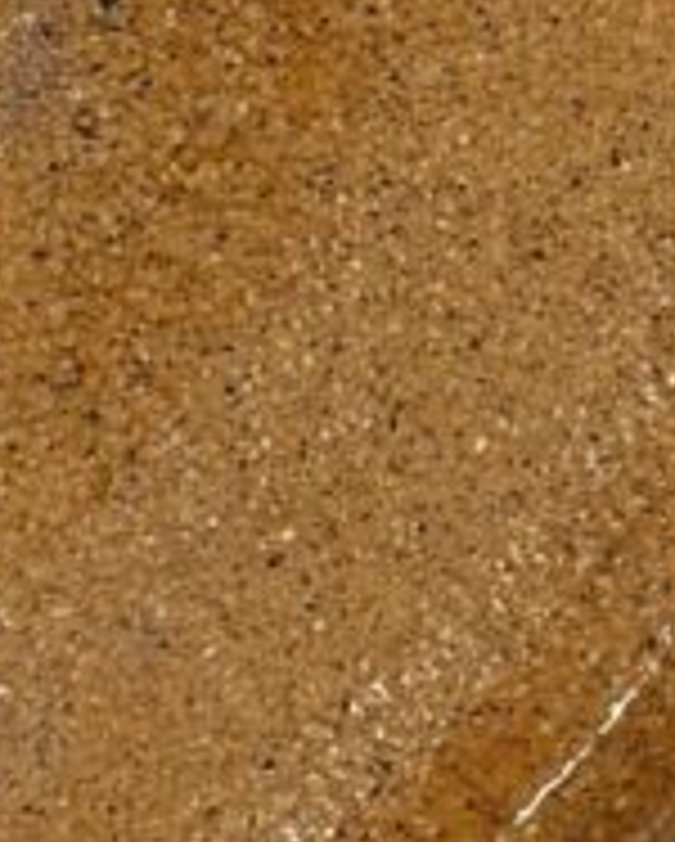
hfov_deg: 4.2
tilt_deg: -86.5
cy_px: -185
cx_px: 560
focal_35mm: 366
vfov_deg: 5.3
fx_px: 9125
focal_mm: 5.96
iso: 40
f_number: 1.6
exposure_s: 1/100
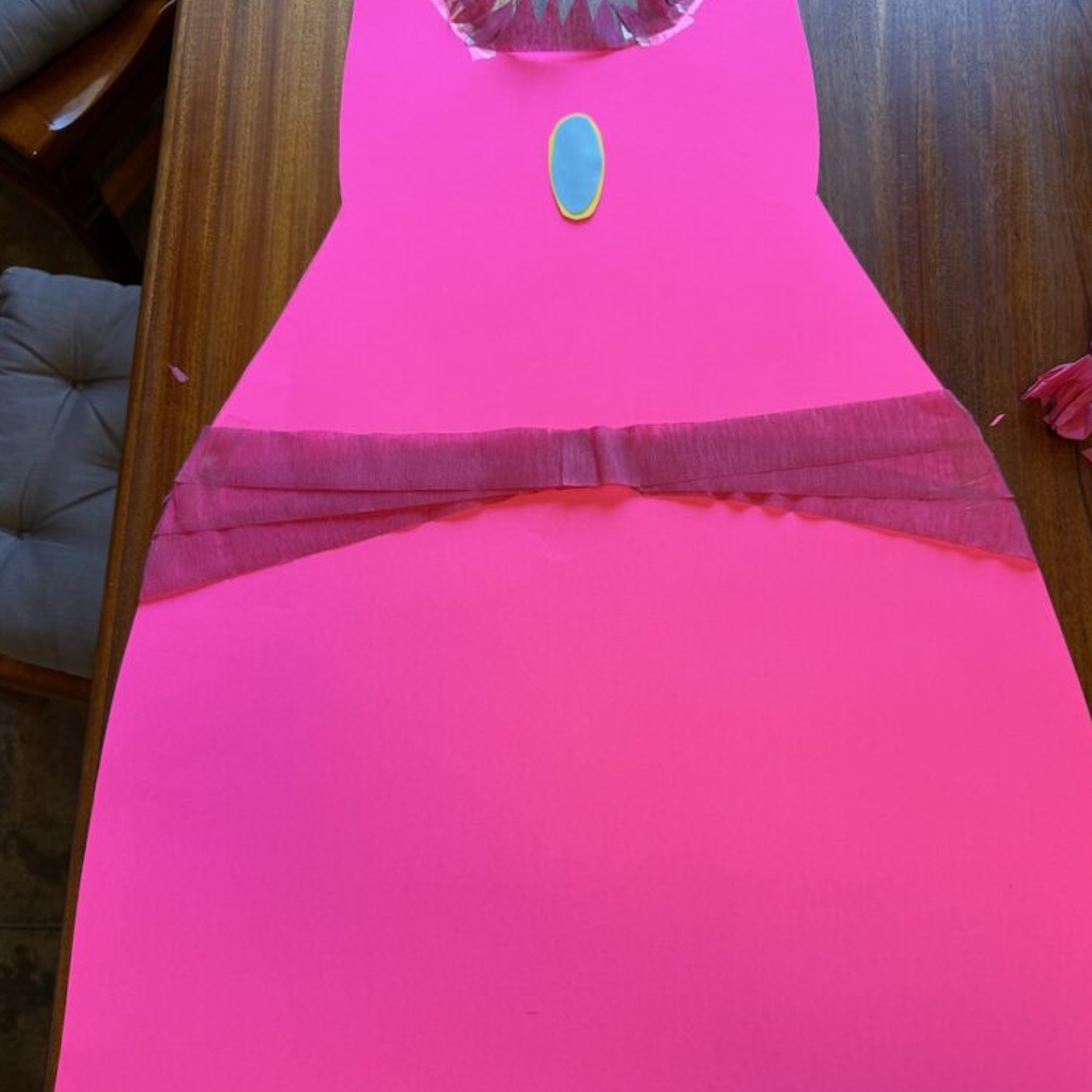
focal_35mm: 29
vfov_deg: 55.4
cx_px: 554
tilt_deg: -74.7
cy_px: 634
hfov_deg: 55.6
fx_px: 1035
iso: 125
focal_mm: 6.76
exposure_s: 1/120
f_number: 1.78
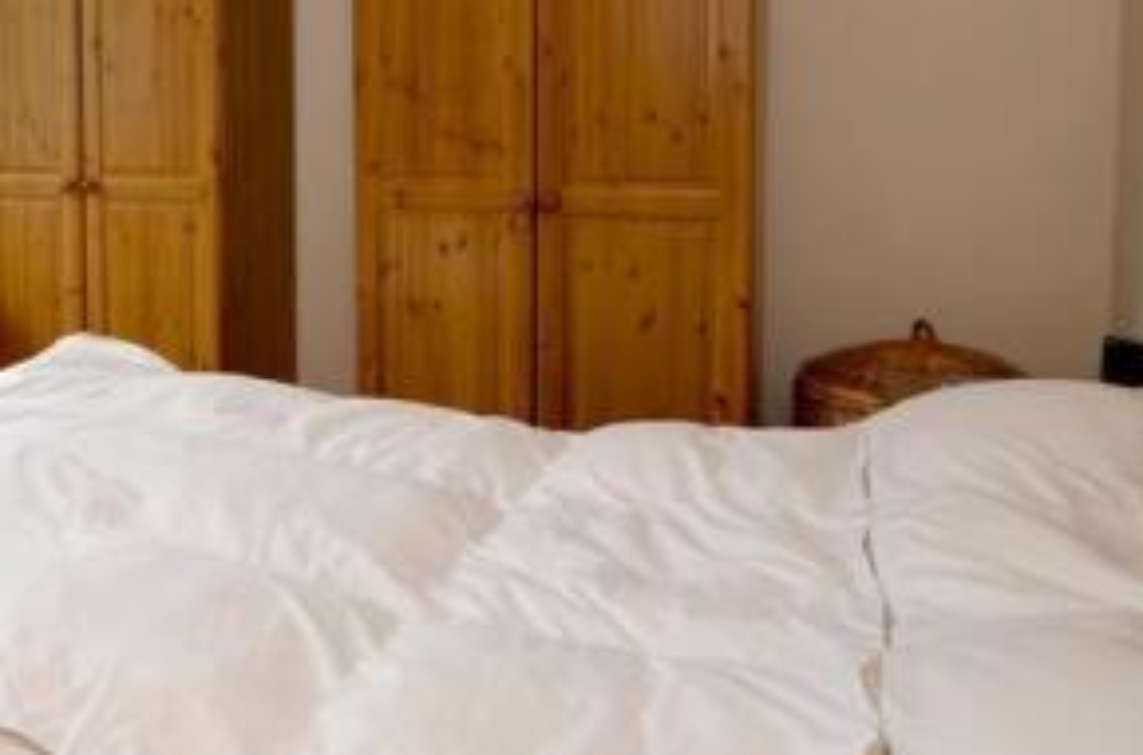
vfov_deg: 37.3
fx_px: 1077
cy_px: 154
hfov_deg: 49.1
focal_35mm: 34
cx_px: 87
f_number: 11
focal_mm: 10
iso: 200
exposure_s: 1/5
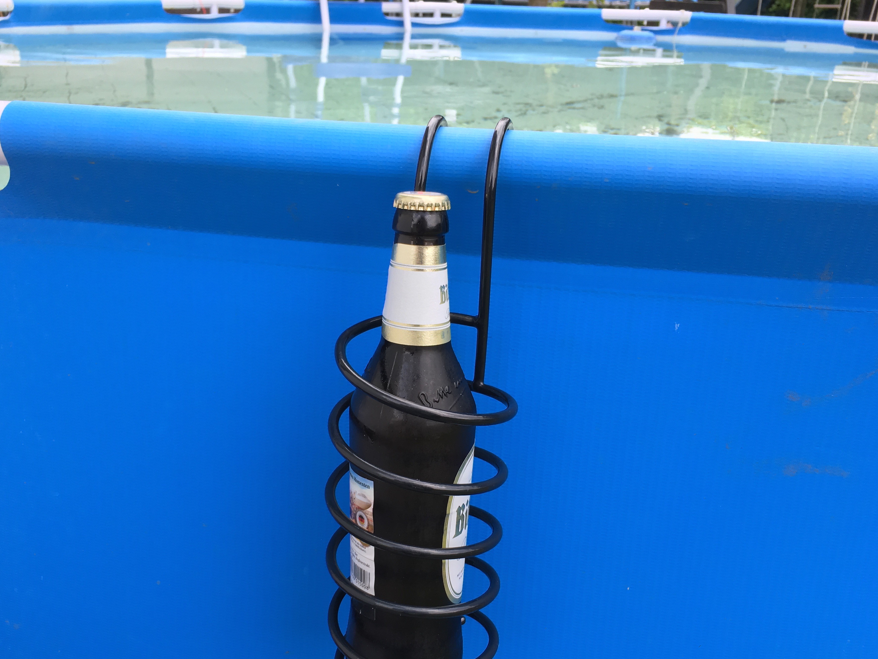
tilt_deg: -24.1
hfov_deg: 55.3
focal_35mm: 33
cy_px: 372
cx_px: 396
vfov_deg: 42.9
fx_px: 837
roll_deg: -1.0
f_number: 2.2
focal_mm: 4.15
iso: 25
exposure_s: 1/304
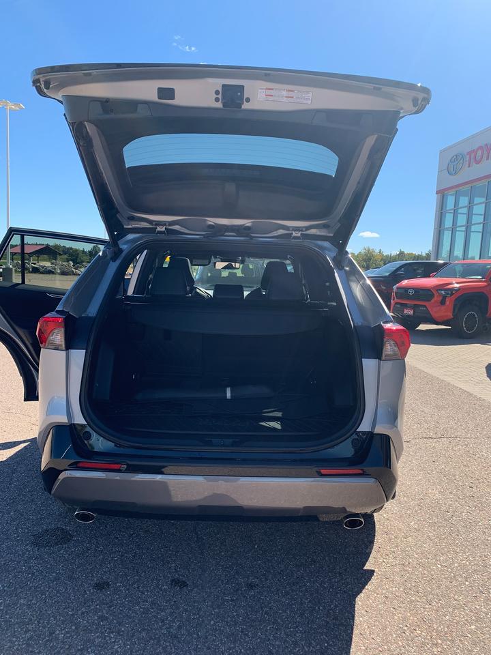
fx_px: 492
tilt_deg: -8.2
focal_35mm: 26
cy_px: 328
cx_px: 246
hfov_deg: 53.1
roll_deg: -2.8
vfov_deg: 67.3
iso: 25
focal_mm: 4.25
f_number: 1.8
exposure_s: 1/1136
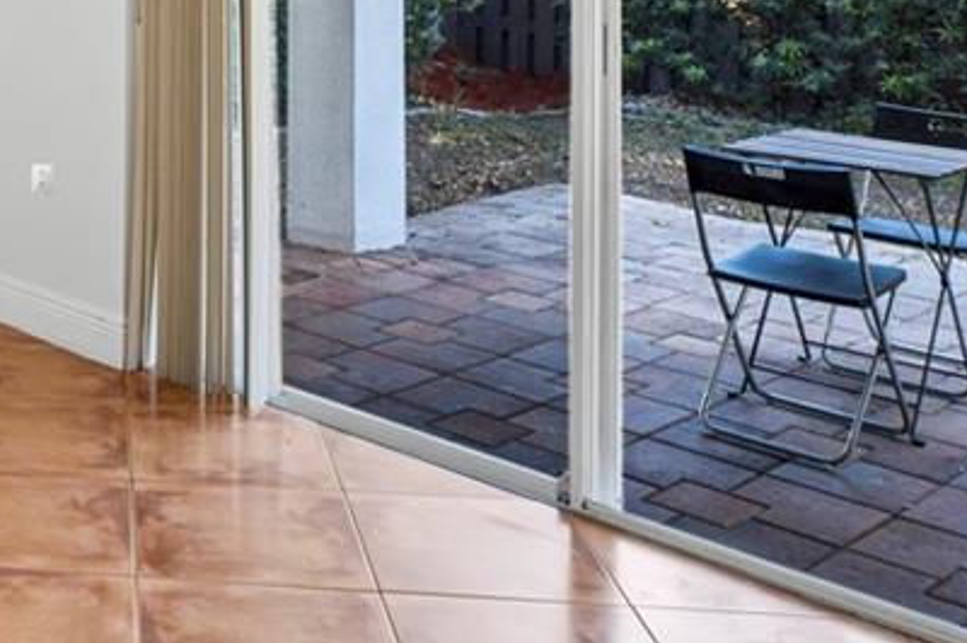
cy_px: -81
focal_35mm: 56
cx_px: -85
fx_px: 1503
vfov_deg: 22.6
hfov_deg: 31.8
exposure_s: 1/5
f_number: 7.1
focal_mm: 14
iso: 100
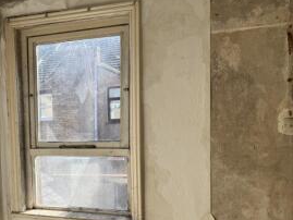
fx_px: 440
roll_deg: +3.1
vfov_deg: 27.6
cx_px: 19
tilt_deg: -5.6
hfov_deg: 34.4
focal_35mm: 52
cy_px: 172
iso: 80
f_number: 1.78
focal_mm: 6.76
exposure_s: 1/1172
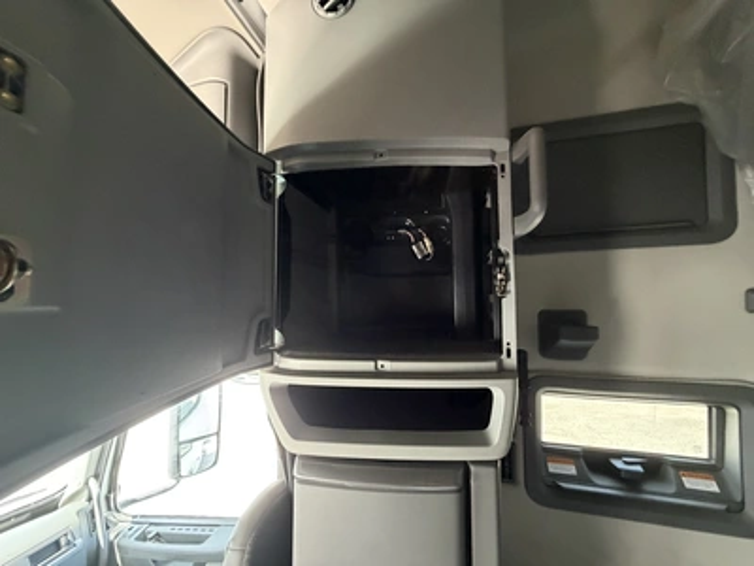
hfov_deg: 102.1
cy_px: 283
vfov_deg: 85.7
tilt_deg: +2.6
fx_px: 305
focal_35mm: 14
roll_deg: -0.7
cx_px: 377
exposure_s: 1/60
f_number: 2.2
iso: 500
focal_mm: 2.22
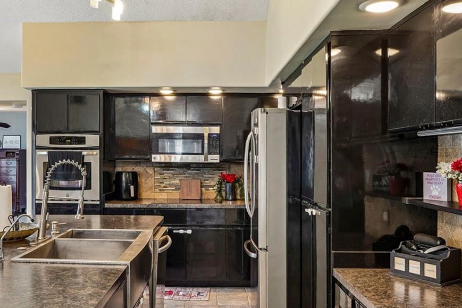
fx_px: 449
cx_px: 204
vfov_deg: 37.8
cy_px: 163
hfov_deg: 54.3
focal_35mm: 35
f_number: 9
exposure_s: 1.6
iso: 100
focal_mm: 19
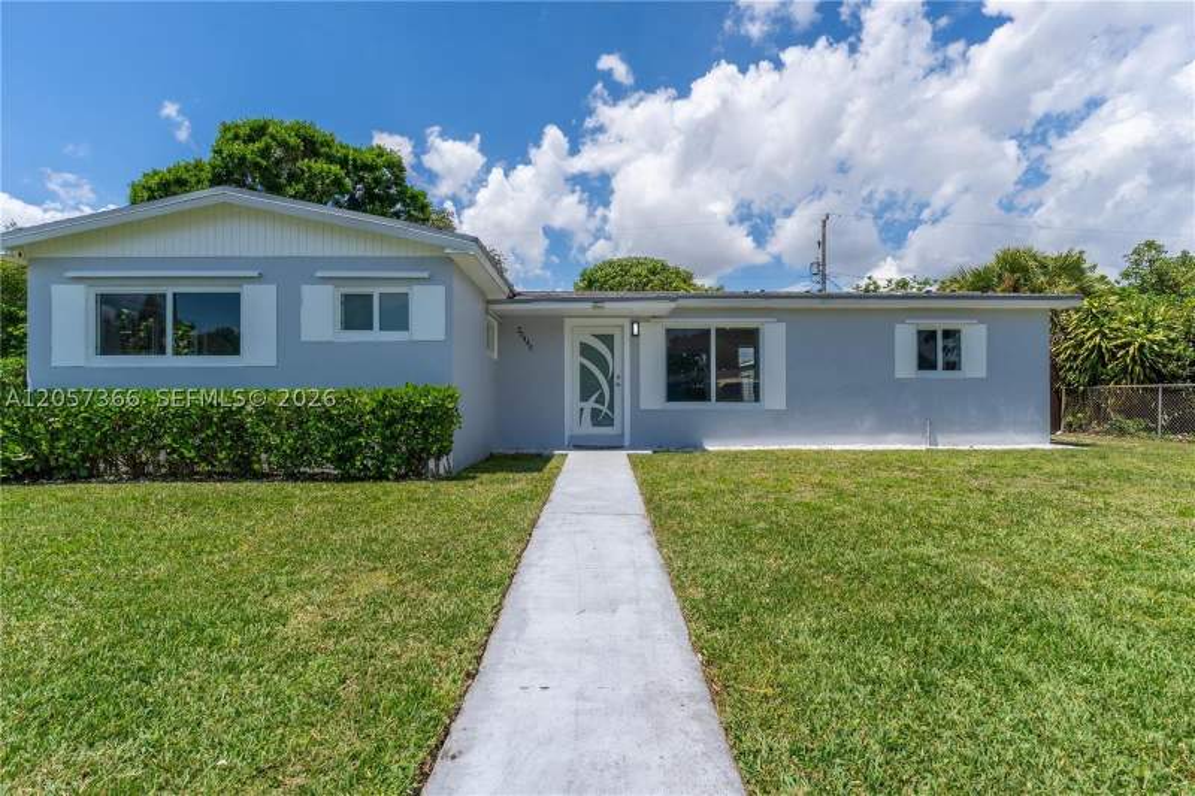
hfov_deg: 91.5
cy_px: 398
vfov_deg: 68.7
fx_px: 582
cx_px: 598
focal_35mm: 18
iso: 100
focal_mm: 11.7
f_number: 9
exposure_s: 1/320
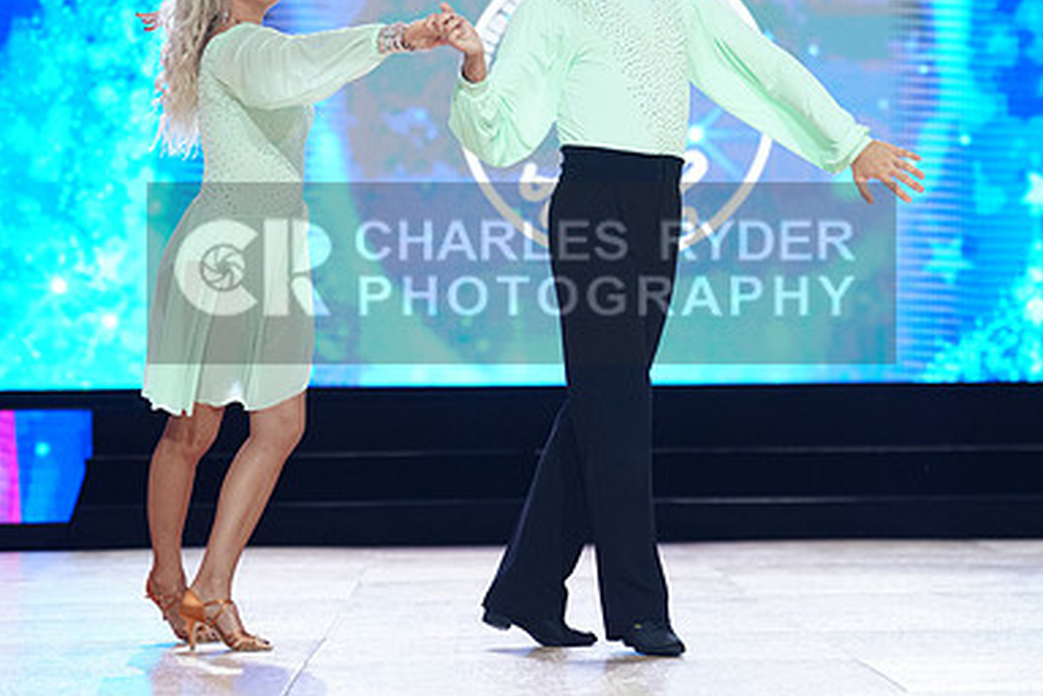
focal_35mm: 148
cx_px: 523
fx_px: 4288
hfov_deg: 13.9
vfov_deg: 9.3
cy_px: 275
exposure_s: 1/500
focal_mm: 98
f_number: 2.8
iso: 2000
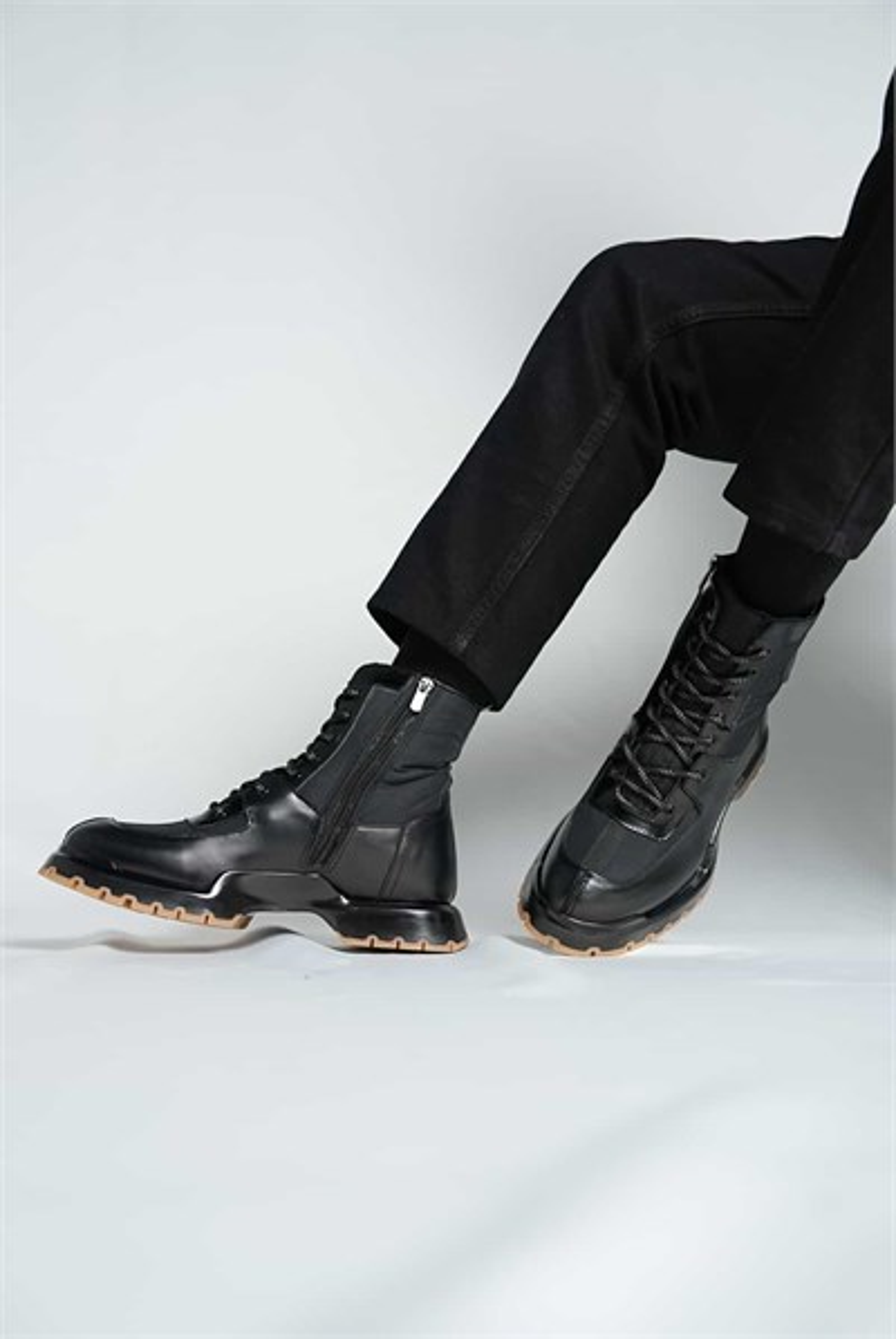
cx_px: 448
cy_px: 670
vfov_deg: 54.4
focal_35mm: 35
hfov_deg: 37.9
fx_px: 1304
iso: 1000
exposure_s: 1/160
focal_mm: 35
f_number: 3.5
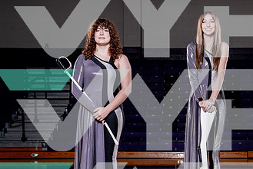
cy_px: 110
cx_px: 191
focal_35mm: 84
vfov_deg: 16.3
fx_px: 591
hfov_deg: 23.9
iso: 100
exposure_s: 1/250
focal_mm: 47
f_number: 5.6
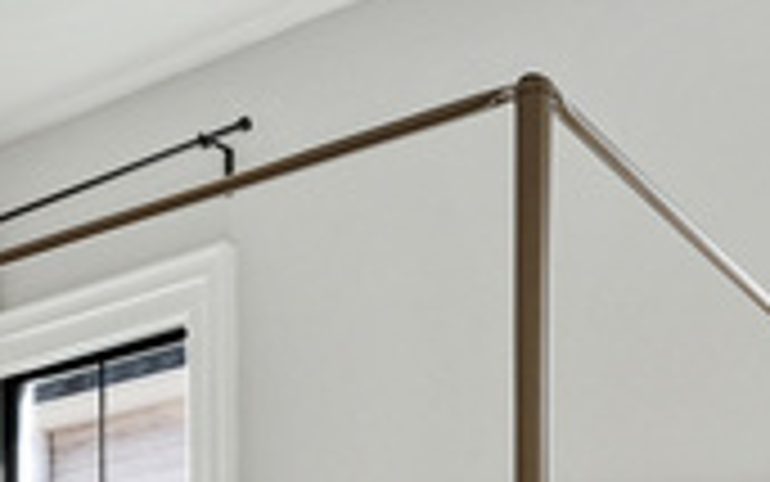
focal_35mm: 67
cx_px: 351
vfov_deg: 15.8
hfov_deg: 30.6
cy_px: 928
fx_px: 1406
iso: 400
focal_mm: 10.1
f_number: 10
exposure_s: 1/13
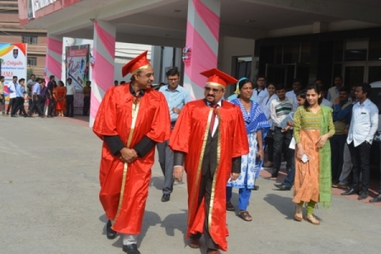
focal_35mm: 51
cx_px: 190
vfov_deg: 26.5
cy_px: 127
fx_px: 540
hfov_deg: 38.9
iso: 100
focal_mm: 34
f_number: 8
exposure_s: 1/250
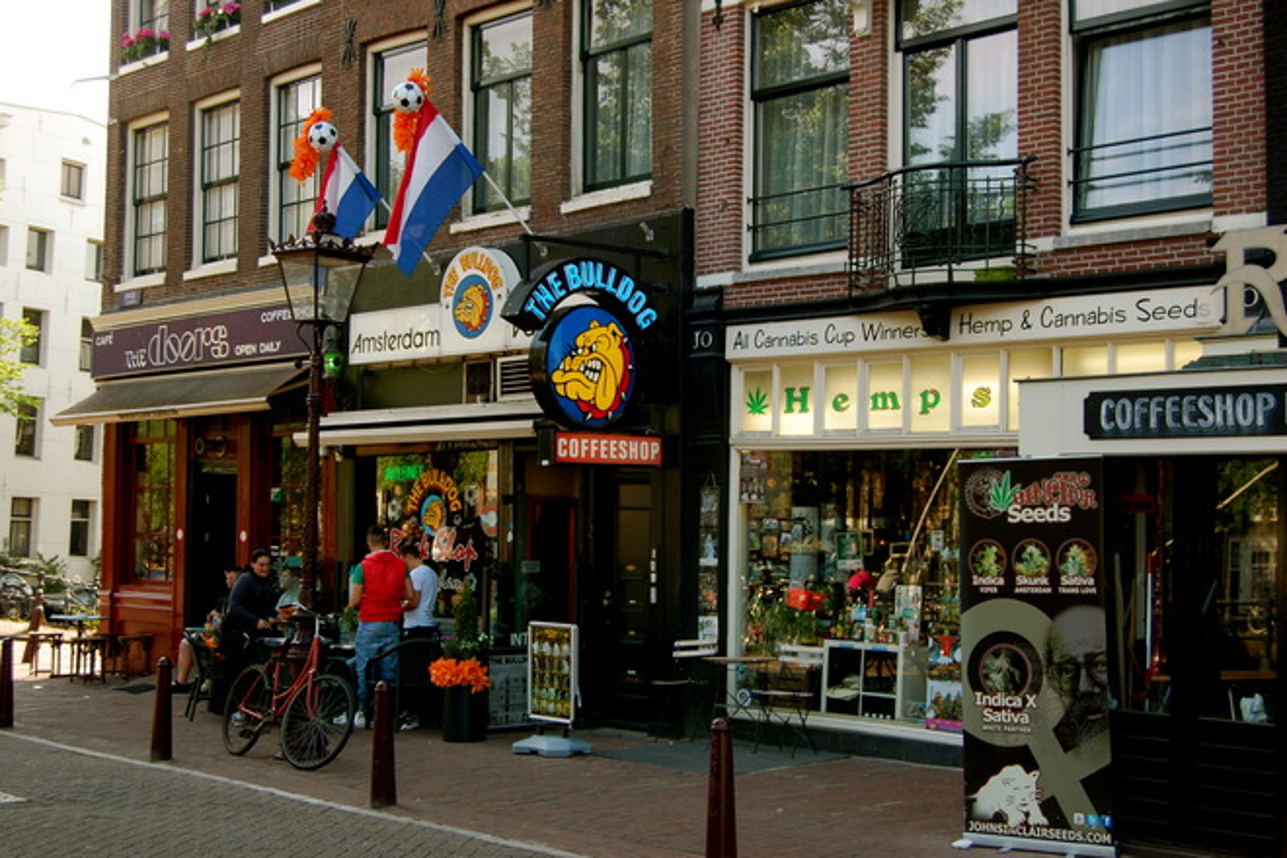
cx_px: 644
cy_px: 429
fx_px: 1662
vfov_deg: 28.9
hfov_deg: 42.3
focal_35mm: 46
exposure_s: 1/125
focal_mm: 31
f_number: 5.6
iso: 200
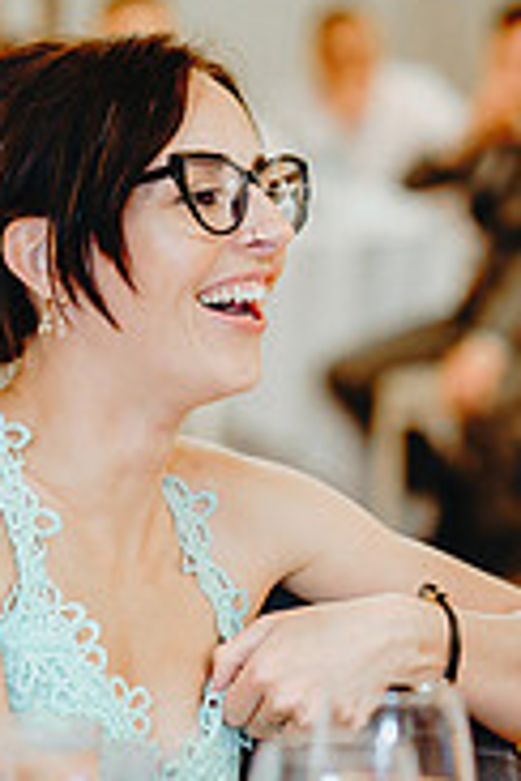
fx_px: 4537
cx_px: 273
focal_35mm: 209
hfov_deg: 6.6
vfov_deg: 9.8
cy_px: 487
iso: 2000
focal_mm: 85
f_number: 2.8
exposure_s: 1/125
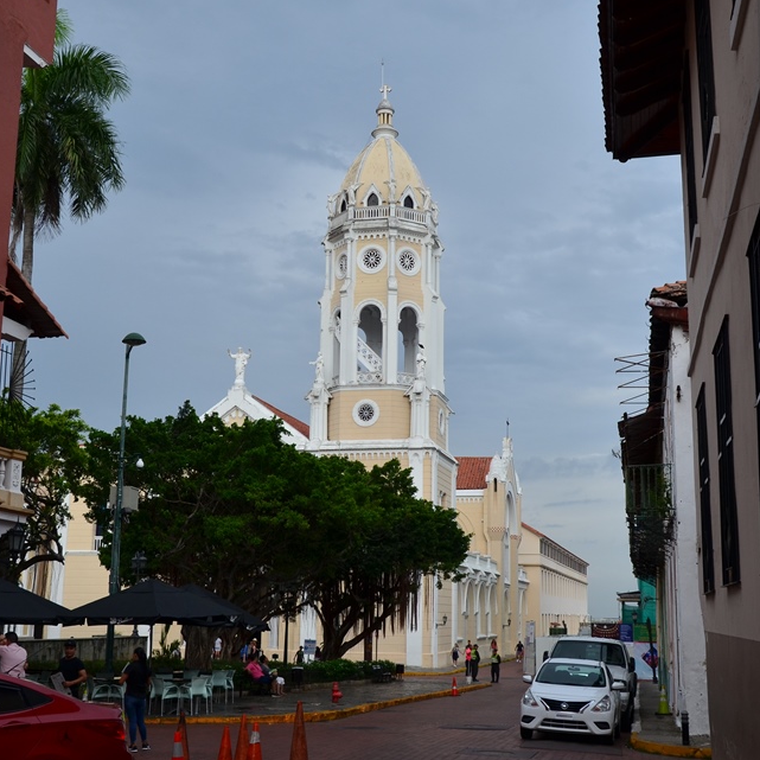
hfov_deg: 36.1
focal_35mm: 47
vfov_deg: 36.1
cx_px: 360
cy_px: 376
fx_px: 1167
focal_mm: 24
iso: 200
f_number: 7.1
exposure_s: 1/640
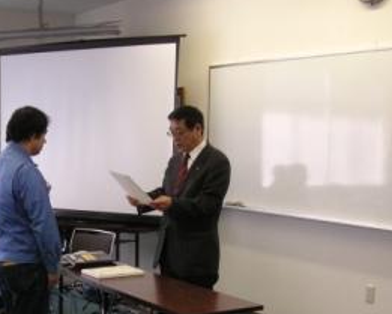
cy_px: 242
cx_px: 107
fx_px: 720
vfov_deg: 24.3
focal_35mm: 62
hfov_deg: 30.1
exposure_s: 1/45
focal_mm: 6.1
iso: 125
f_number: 2.8
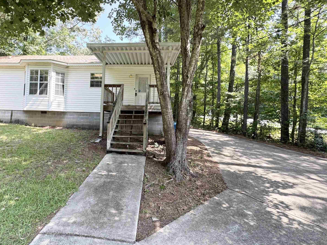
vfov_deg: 71.6
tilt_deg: +1.8
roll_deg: -2.1
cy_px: 117
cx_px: 135
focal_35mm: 18
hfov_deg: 86.9
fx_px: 170
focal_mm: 2.22
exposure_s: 1/115
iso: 40
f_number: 2.2
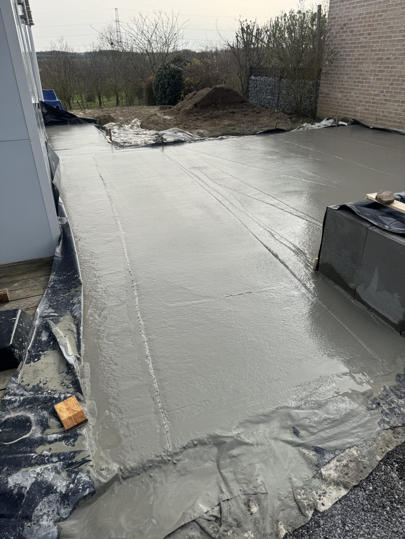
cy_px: 270
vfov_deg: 71.6
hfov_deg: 56.8
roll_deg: +2.1
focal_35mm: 24
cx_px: 202
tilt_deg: -28.0
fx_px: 374
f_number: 1.78
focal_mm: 6.76
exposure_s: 1/2252
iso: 80
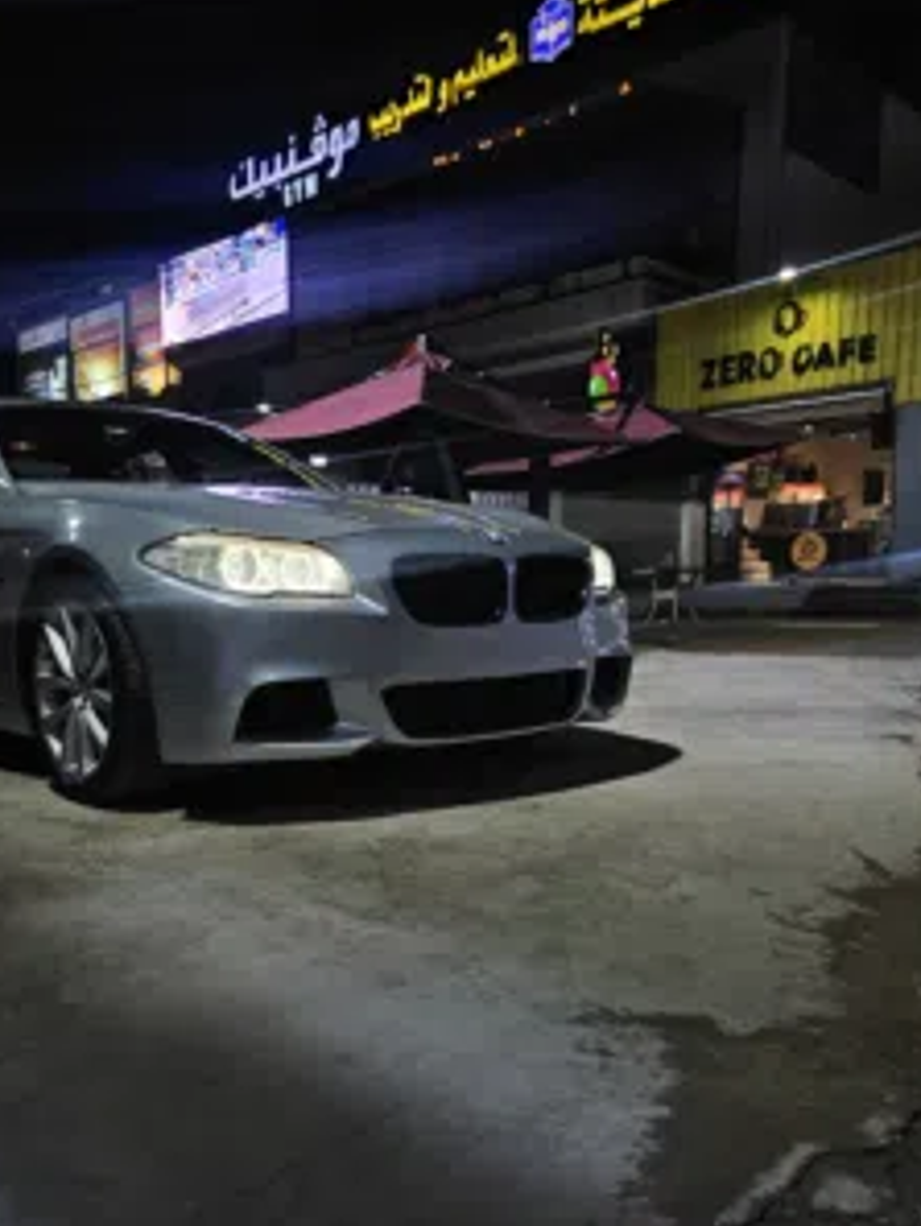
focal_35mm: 31
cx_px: 343
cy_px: 739
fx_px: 1099
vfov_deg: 57.8
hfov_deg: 45.1
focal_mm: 6.3
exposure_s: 1/63
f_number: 1.7
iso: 50
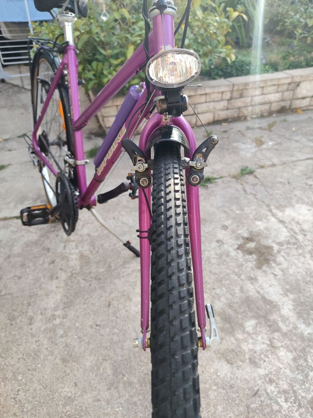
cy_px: 209
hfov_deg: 56.8
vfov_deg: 71.6
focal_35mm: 24
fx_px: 289
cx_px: 156
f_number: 1.7
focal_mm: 5.24
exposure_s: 1/100
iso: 77
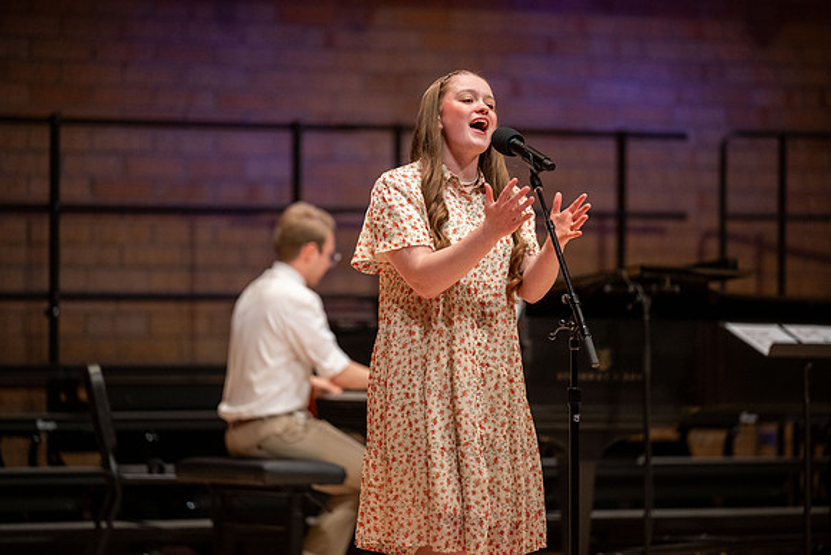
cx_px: 416
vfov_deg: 6.9
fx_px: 4618
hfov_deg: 10.3
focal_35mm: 200
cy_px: 278
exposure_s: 1/500
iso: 2500
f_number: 2.8
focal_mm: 200
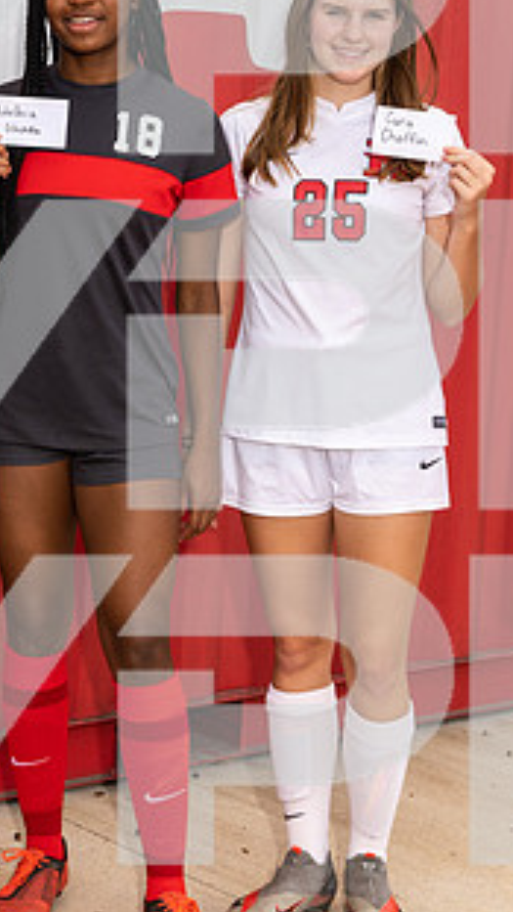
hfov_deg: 13.6
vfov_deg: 24.1
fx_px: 2127
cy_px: 356
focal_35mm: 88
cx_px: 70
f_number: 8
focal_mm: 45
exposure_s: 1/250
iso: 200
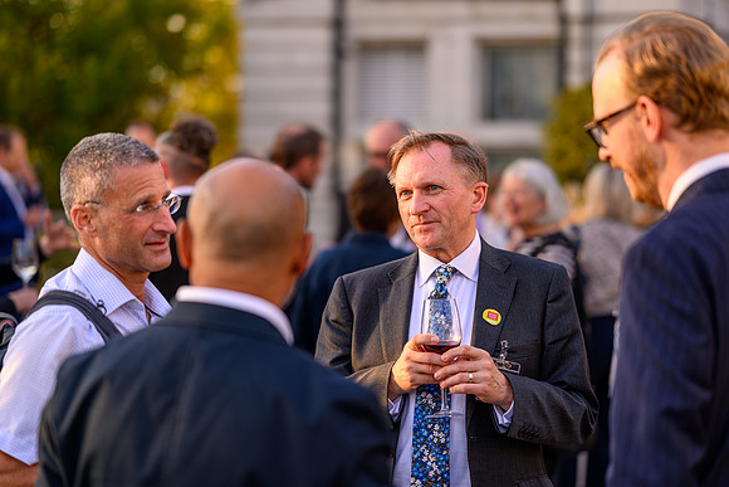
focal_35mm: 86
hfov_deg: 23.6
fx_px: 1748
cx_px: 364
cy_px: 244
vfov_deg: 15.8
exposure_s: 1/250
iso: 64
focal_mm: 85
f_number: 1.8
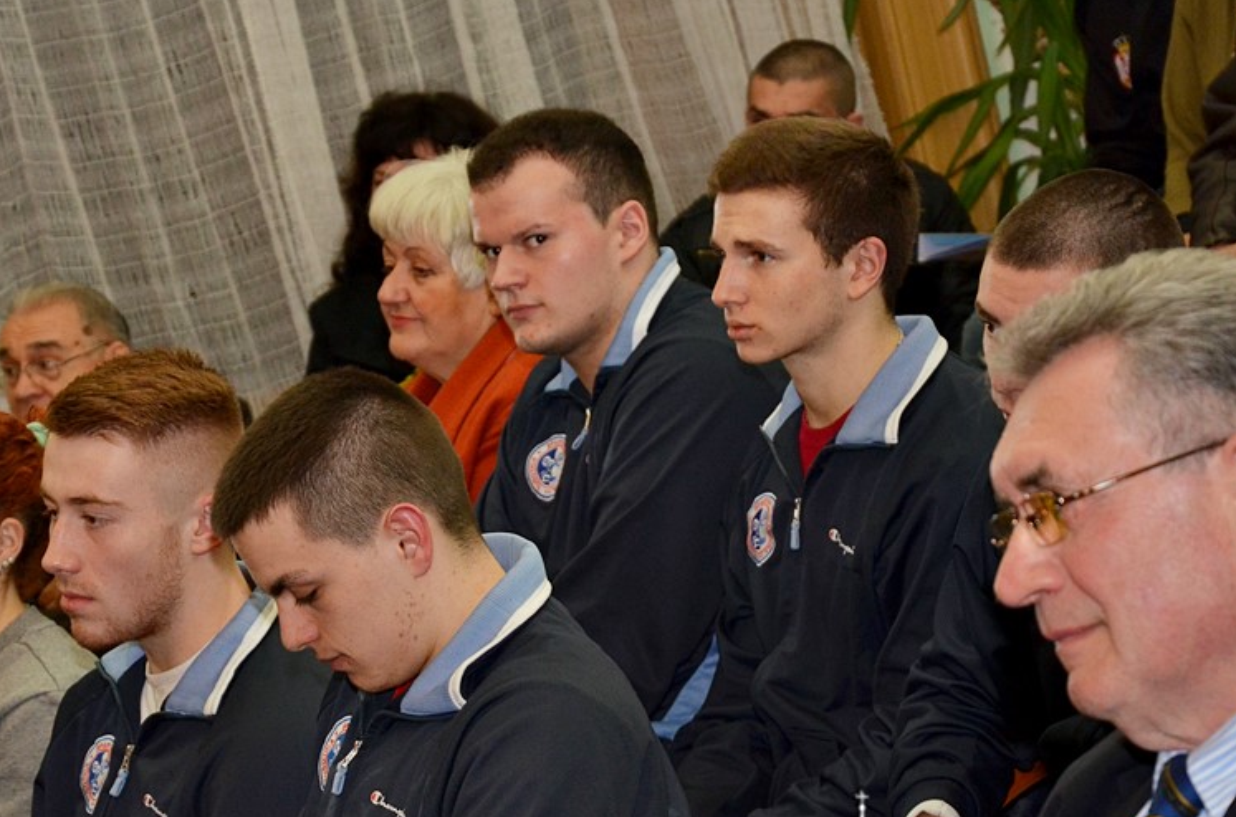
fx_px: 4931
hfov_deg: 14.3
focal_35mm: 144
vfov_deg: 9.5
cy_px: 498
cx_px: 463
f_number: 5.3
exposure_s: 1/60
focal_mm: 70
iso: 800
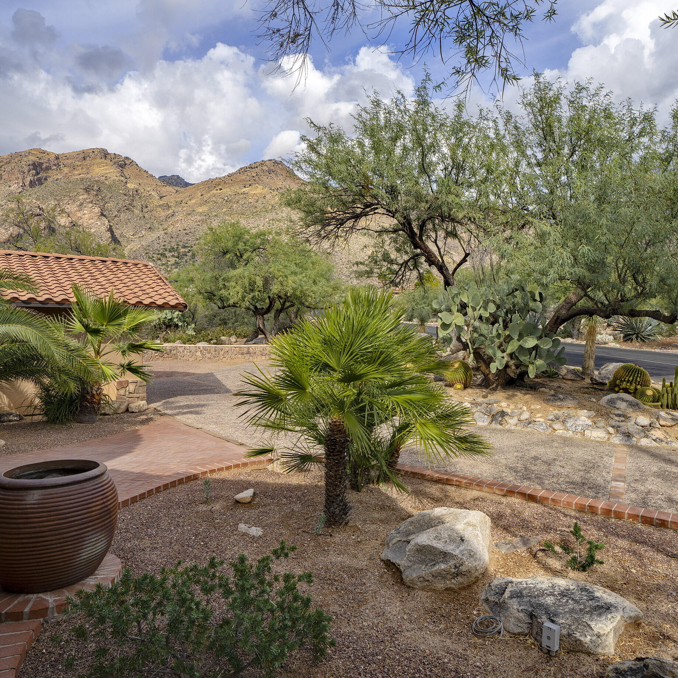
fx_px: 488
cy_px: 335
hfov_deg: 69.6
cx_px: 357
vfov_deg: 69.6
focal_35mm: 22
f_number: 9
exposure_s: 1/160
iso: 100
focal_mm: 17
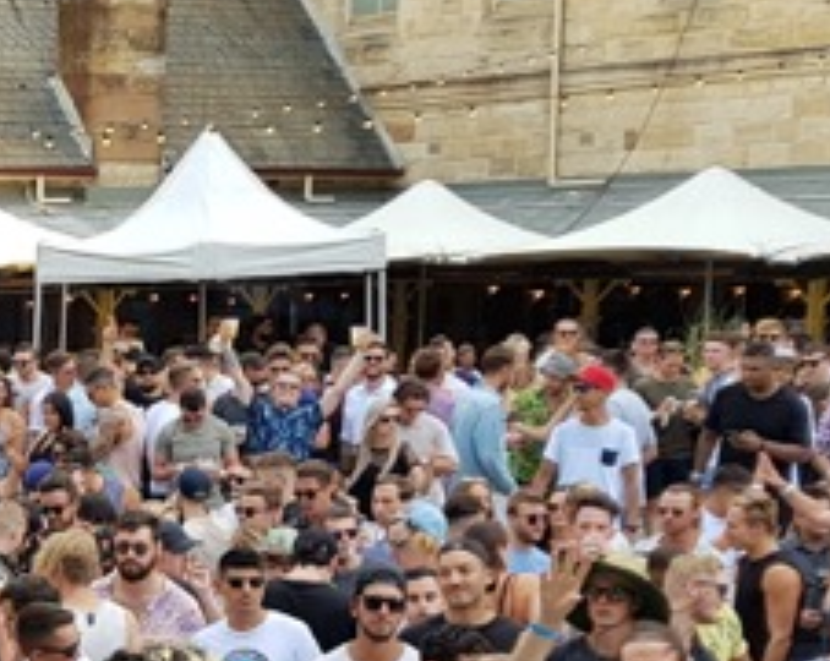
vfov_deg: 16.7
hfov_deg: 19.3
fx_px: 2207
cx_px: -316
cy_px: 632
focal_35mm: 90
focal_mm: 4.2
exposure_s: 1/269
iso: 40
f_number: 1.7
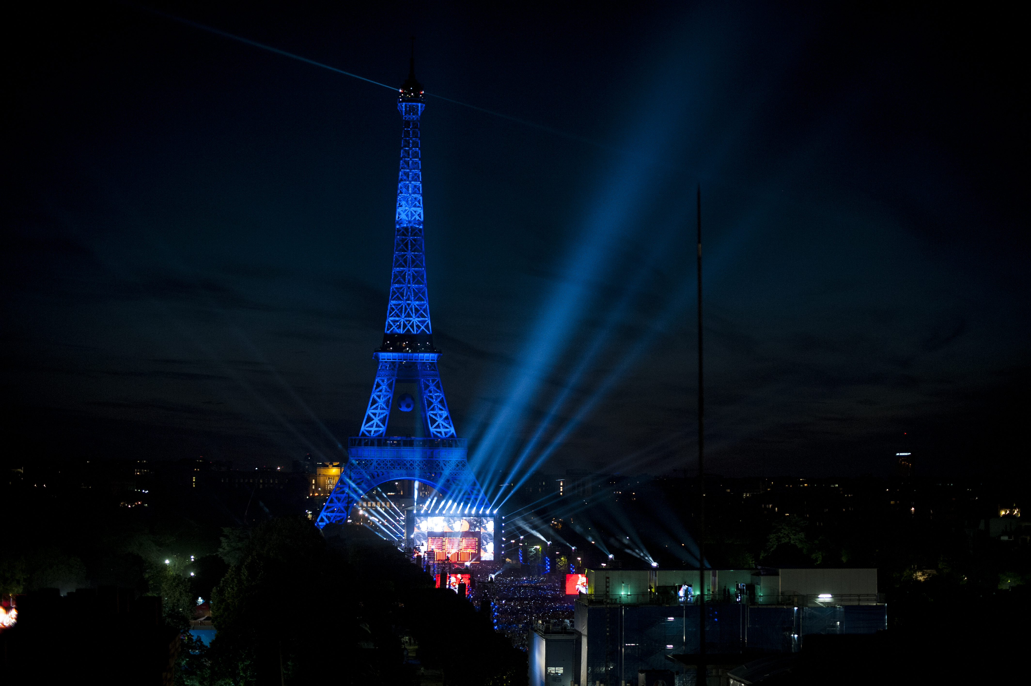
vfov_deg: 27.0
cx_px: 516
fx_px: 1431
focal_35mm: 50
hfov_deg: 39.6
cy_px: 343
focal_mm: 50
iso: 1600
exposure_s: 1/125
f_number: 2.2
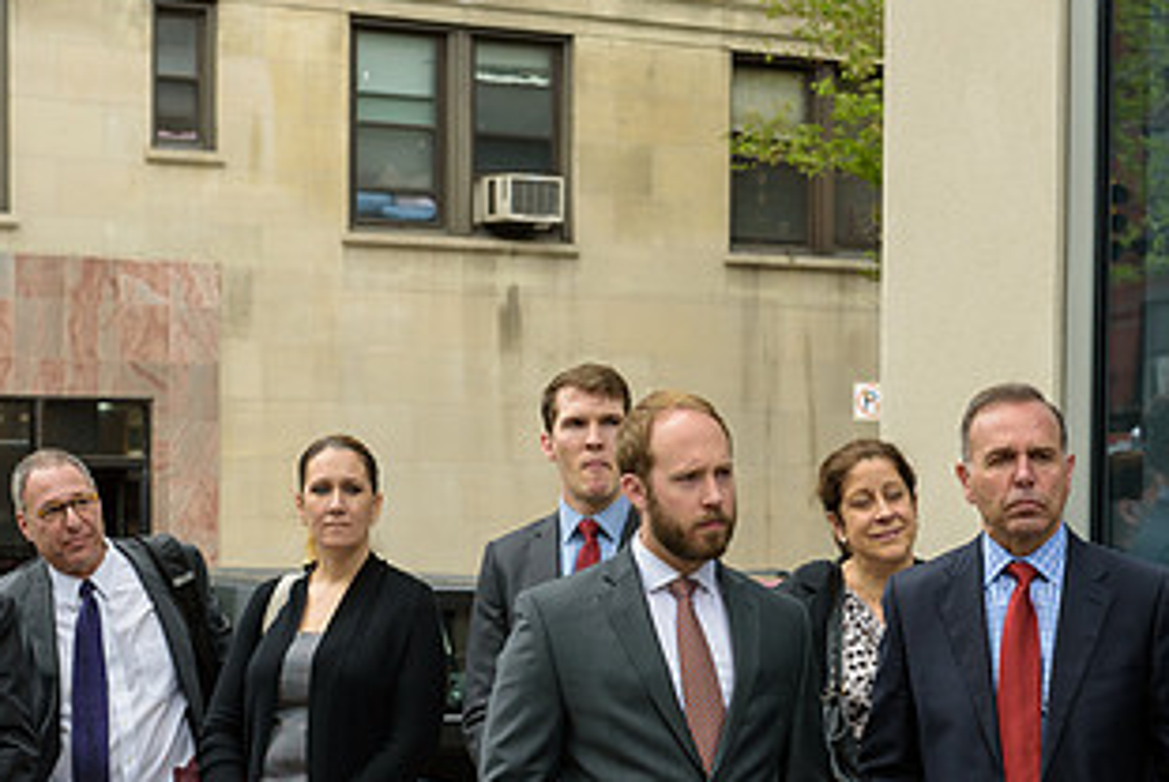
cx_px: 677
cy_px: 671
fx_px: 3510
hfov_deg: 18.9
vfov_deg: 12.6
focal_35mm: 108
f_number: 5
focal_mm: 58
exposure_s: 1/250
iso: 200
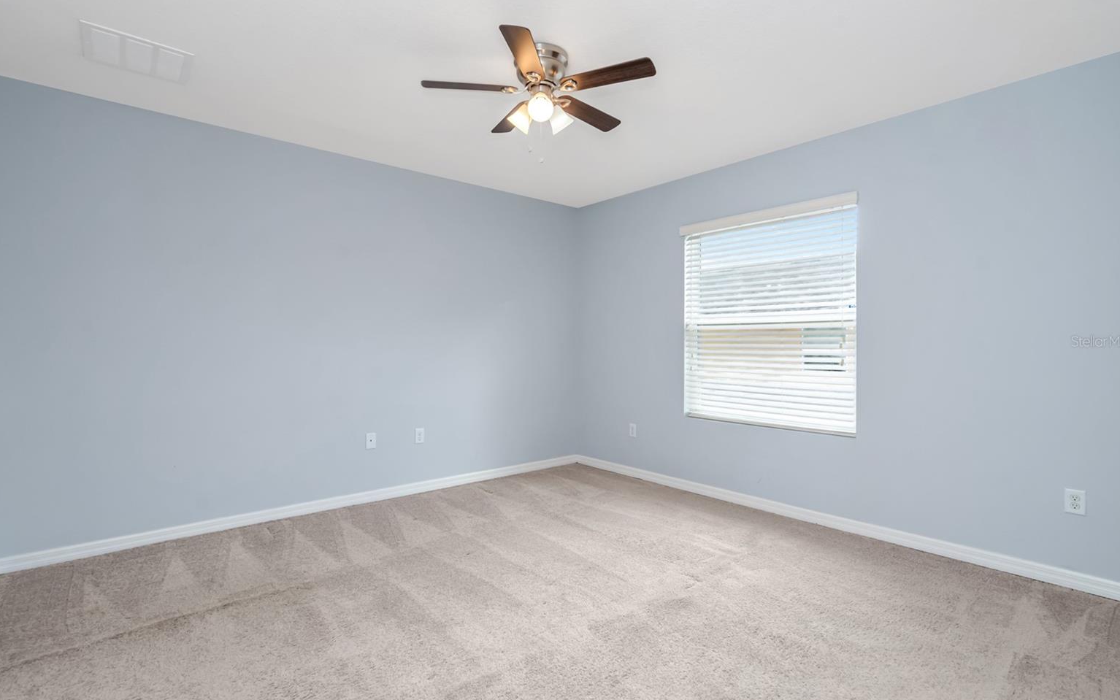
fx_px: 519
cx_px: 552
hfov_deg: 94.4
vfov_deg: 68.0
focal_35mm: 17
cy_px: 341
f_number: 6.7
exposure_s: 1/60
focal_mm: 16
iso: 400
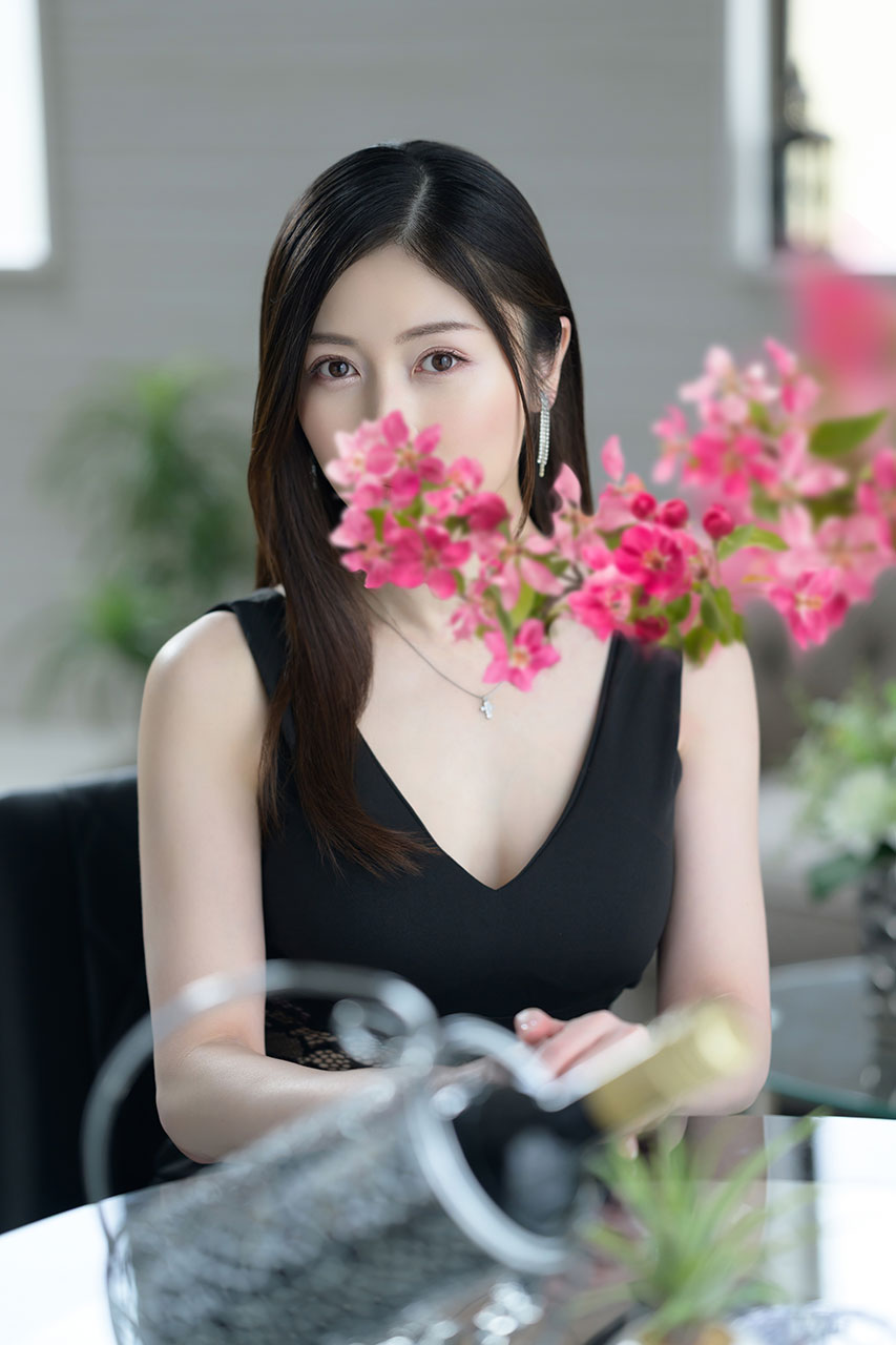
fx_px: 3174
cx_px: 448
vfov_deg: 23.9
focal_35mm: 85
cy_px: 672
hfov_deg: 16.1
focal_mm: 85
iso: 500
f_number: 2
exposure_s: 1/200
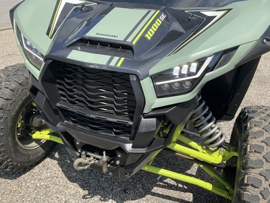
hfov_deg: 61.7
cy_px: 102
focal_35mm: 29
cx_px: 135
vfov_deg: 48.2
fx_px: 226
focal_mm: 3
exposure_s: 1/1121
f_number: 1.8
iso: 25
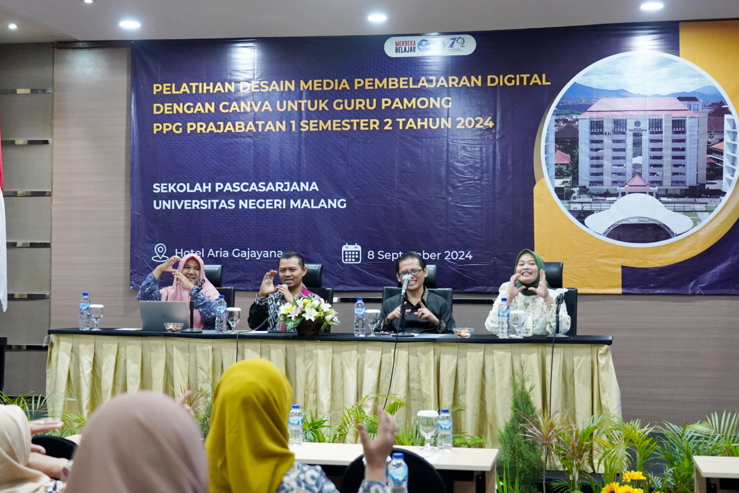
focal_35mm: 60
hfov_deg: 33.3
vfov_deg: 22.6
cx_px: 318
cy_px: 253
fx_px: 1232
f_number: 4
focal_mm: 46
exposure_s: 1/160
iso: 6400
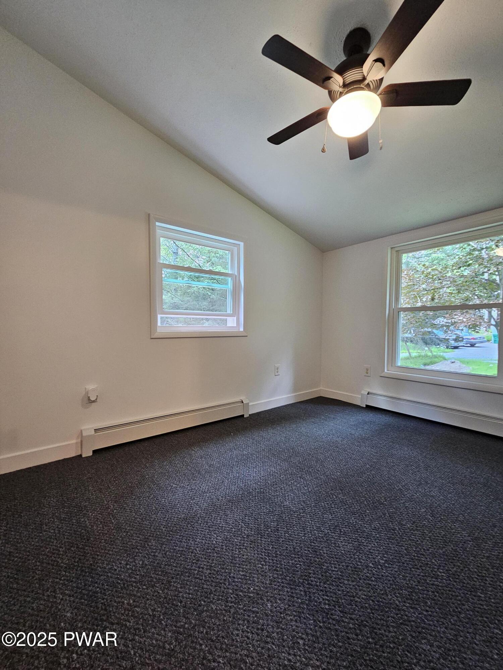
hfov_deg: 89.9
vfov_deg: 106.2
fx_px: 252
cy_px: 335
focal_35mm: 13
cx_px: 252
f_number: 2.2
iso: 320
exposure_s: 1/40
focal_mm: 2.2
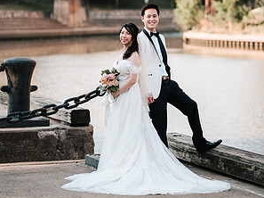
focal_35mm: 124
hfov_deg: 15.9
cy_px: 39
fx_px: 945
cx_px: 132
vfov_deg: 11.9
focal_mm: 85
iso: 50
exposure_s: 1/500
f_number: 2
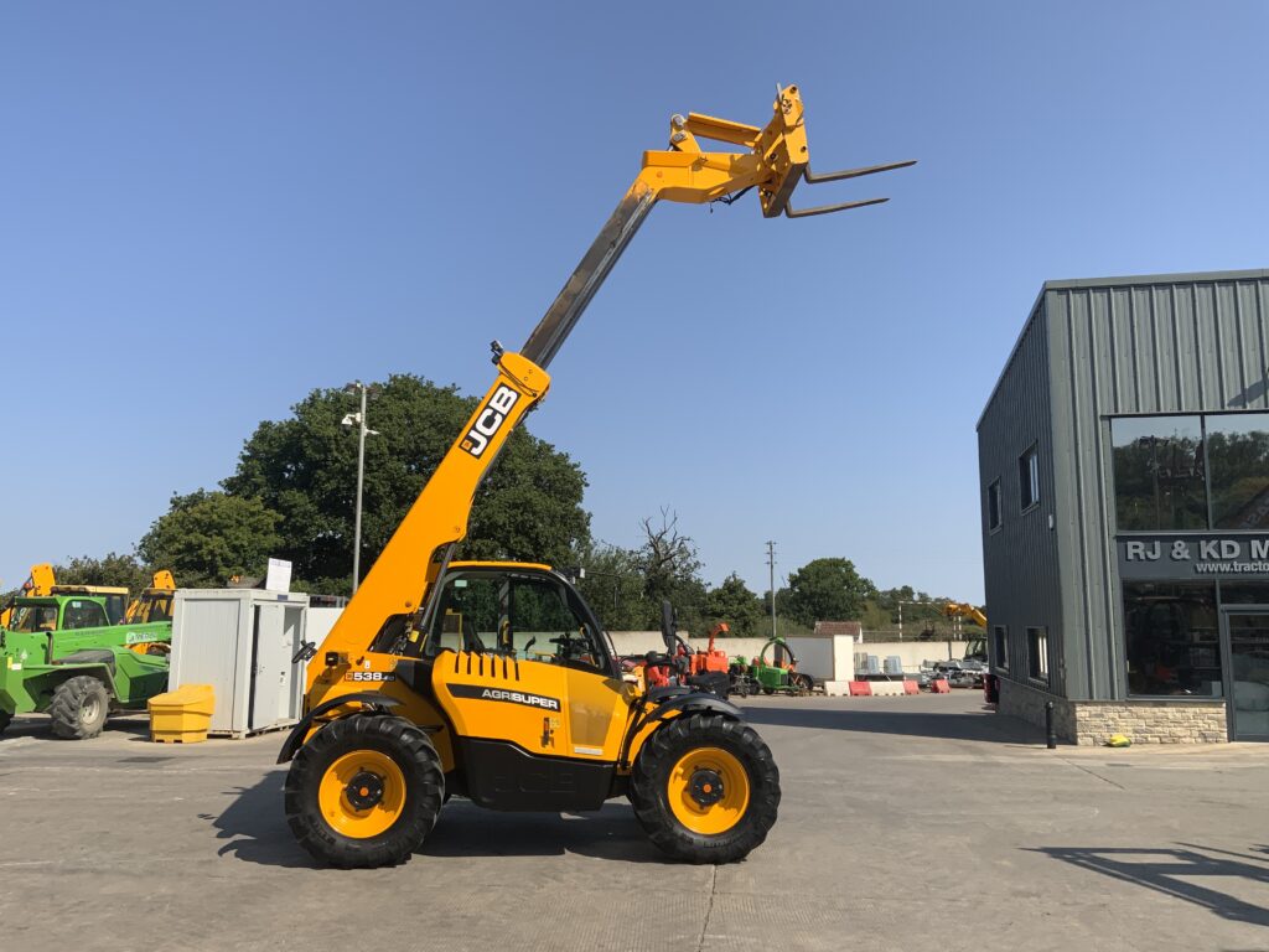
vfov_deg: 48.2
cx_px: 634
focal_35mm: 29
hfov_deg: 61.7
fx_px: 1063
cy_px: 476
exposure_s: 1/2320
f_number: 1.8
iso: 16
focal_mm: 3
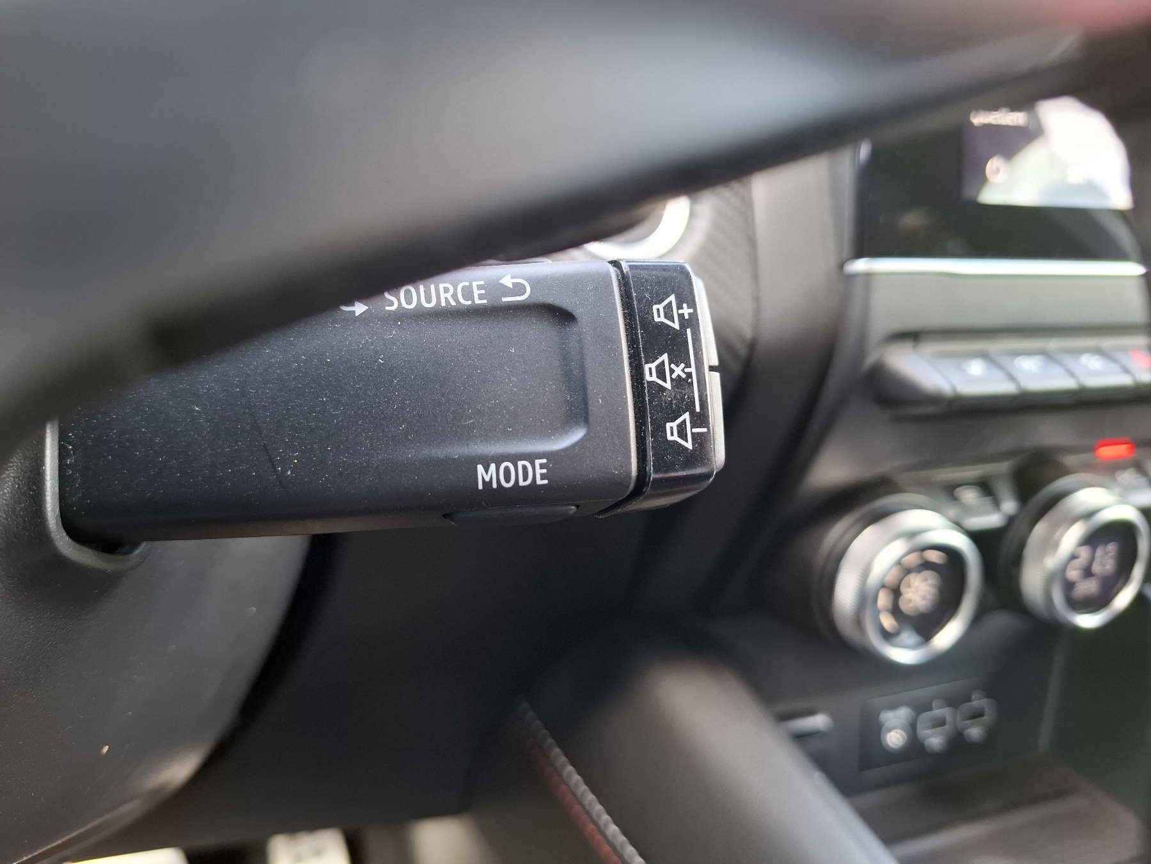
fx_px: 765
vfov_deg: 58.9
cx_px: 576
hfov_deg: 73.9
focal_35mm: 23
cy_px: 432
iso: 320
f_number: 1.8
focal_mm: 5.54
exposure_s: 1/50
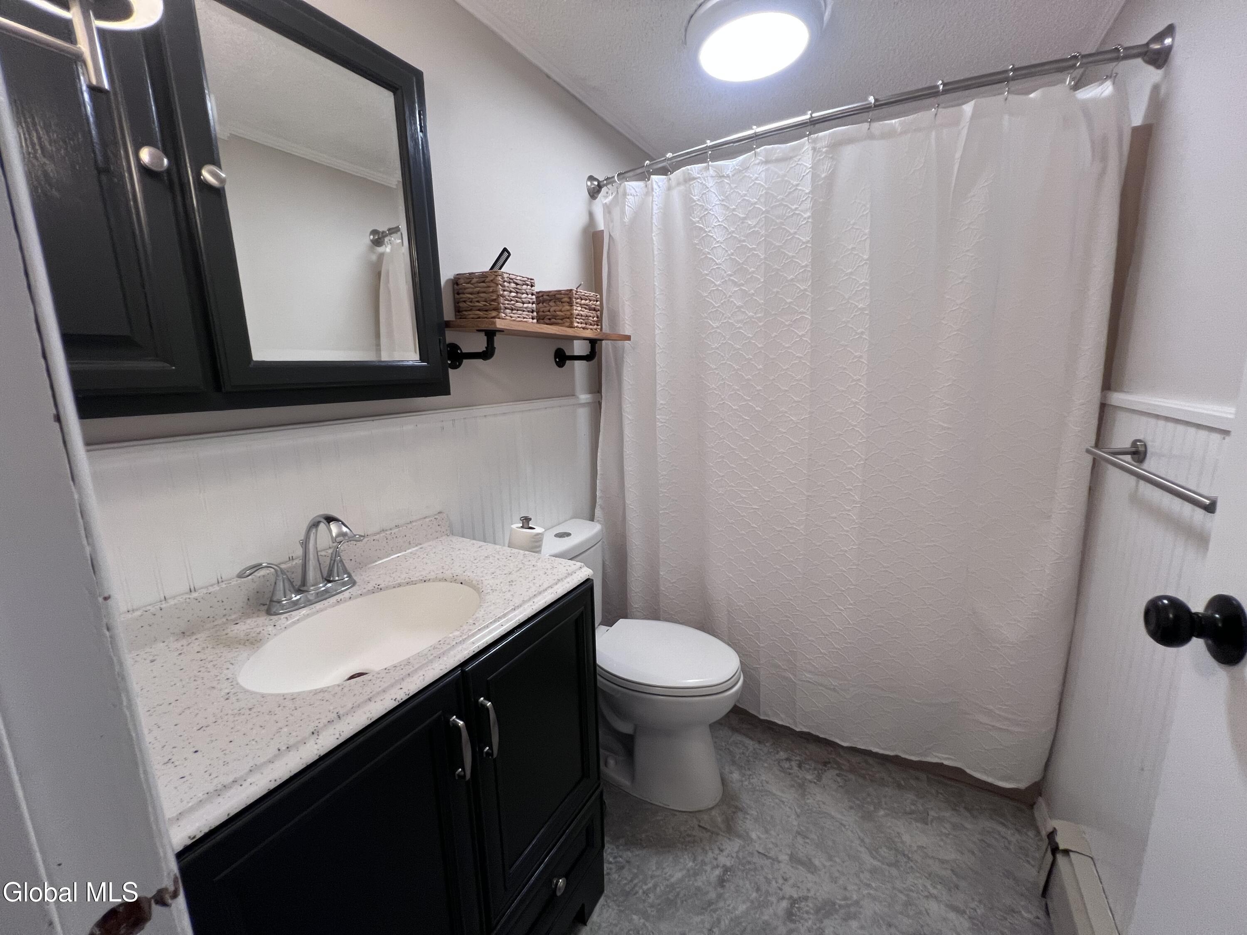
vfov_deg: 89.9
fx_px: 468
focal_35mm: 13
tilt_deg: -11.7
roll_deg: +1.6
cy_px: 468
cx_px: 624
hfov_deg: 106.2
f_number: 1.8
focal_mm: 1.57
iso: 125
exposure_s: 1/60
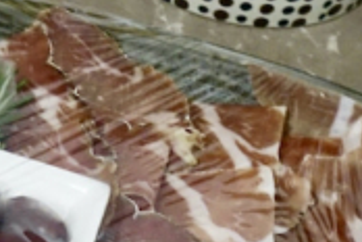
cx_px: -391
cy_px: -116
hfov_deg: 10.2
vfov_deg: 7.3
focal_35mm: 184
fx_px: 1850
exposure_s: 1/30
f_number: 2.5
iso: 800
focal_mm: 11.33
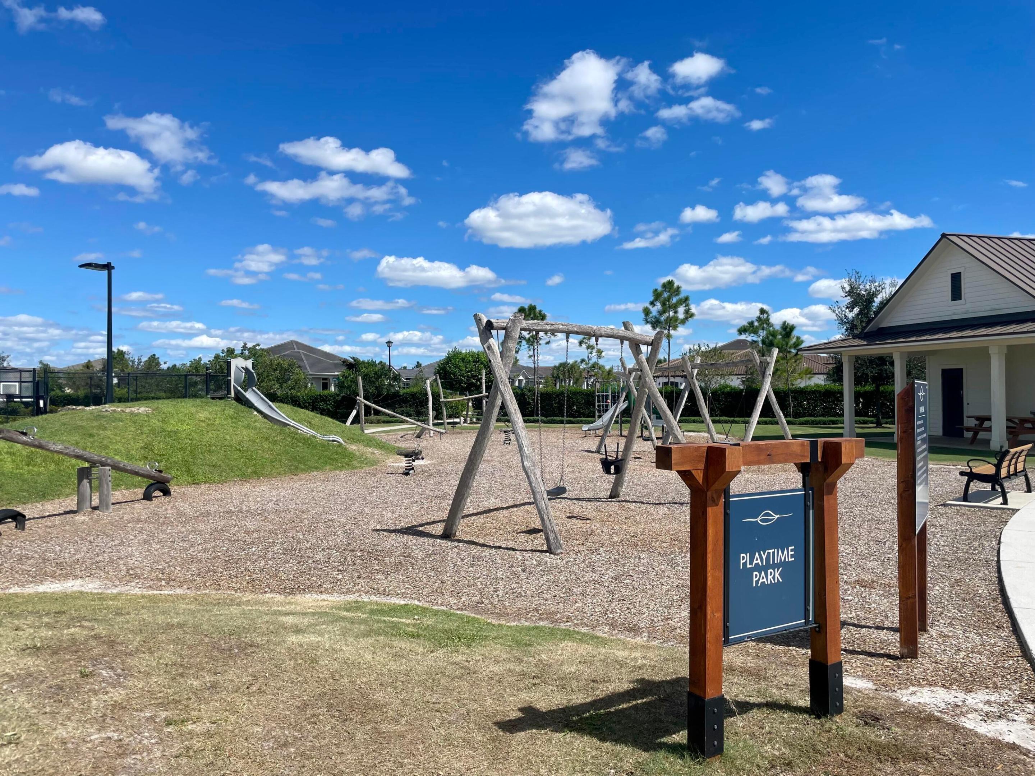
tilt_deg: +0.8
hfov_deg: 67.3
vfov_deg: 53.1
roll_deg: +0.6
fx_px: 777
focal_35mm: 26
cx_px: 518
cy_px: 388
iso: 32
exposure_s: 1/4651
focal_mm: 4.2
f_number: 1.6
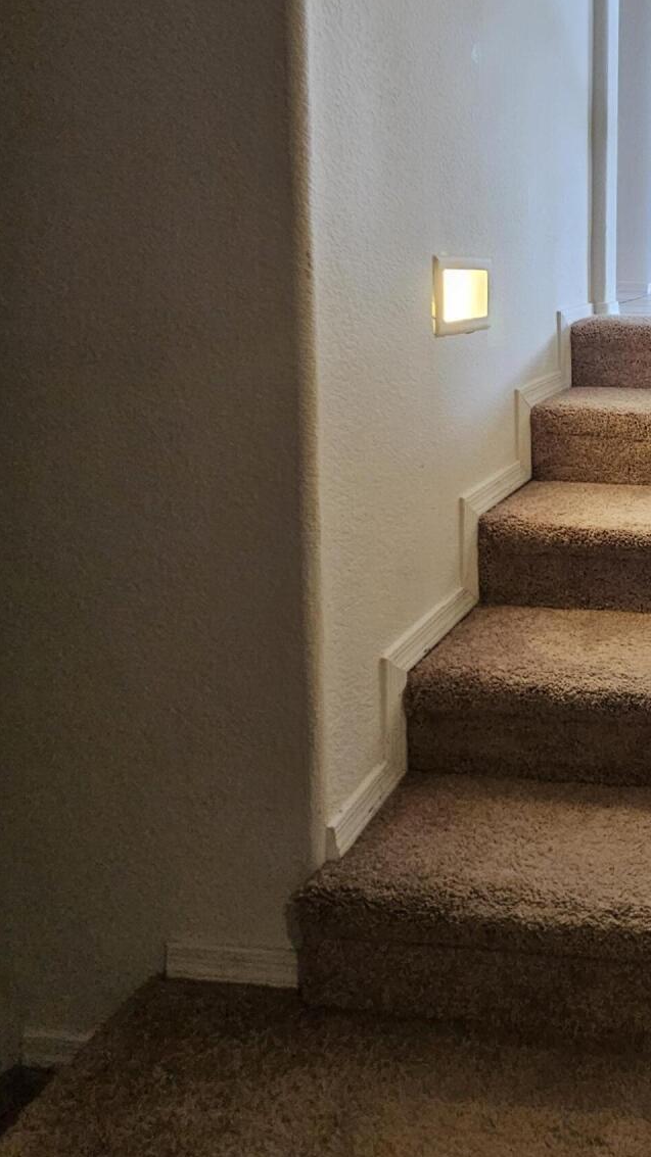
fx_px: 767
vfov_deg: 71.2
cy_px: 358
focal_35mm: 25
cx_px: 763
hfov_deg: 36.5
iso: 200
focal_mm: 2.2
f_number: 2.2
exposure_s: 1/60
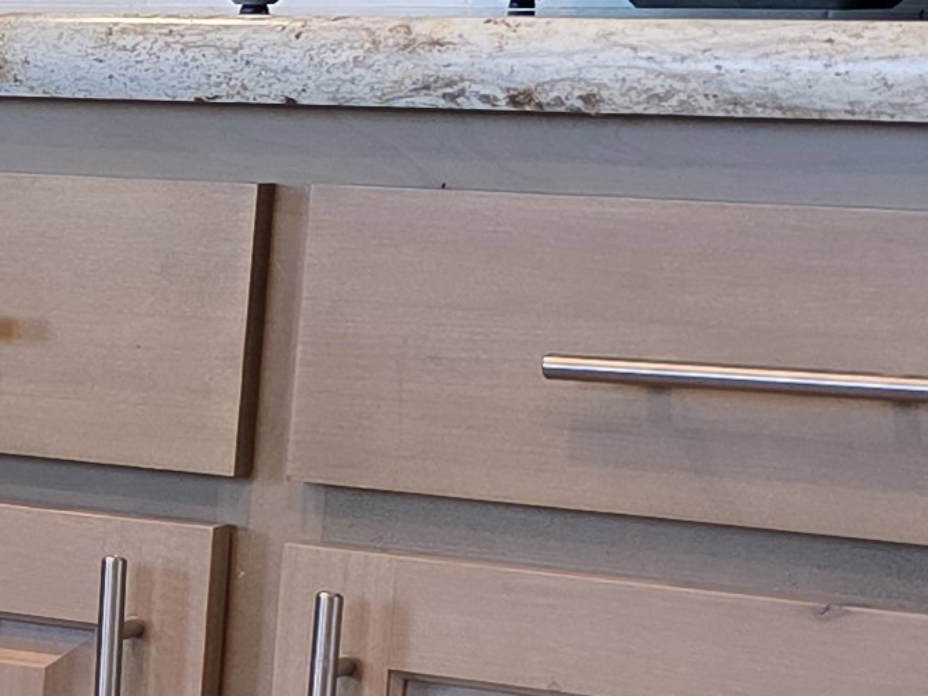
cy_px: 620
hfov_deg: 11.9
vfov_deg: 10.8
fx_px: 3673
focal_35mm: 137
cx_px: -1257
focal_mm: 6.3
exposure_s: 1/120
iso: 160
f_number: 1.7
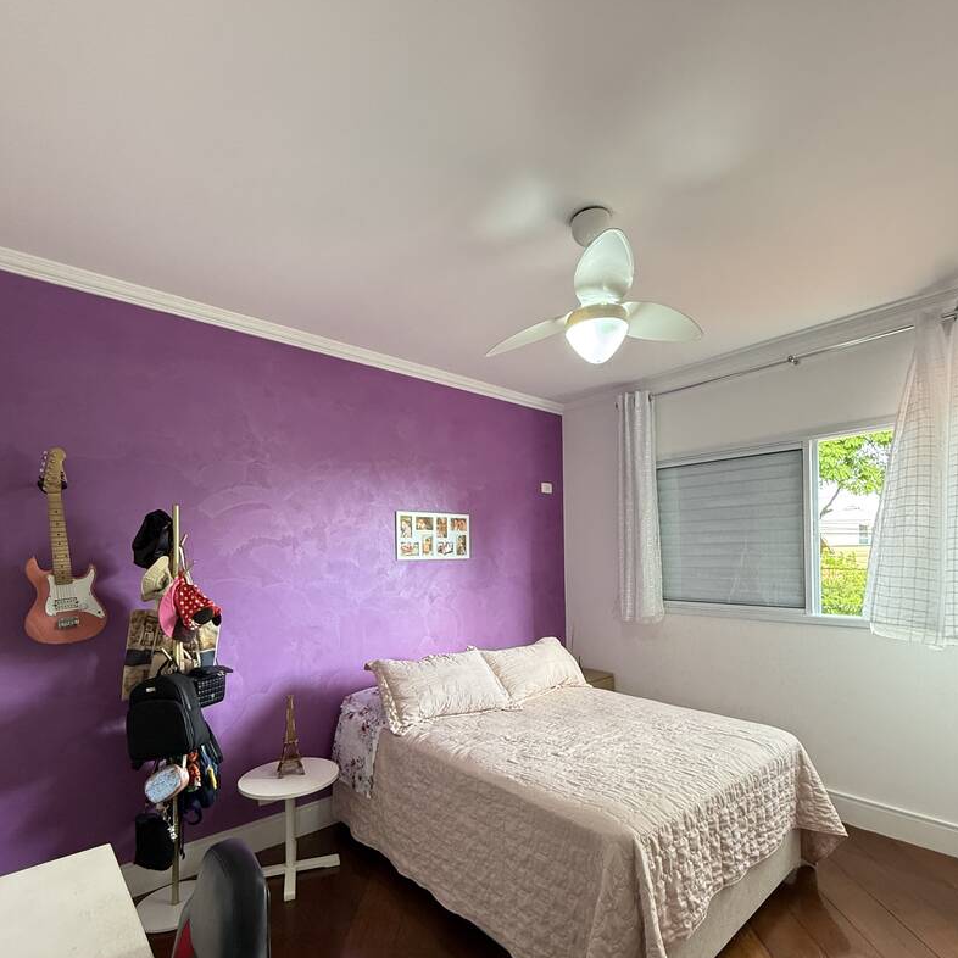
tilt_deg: +2.0
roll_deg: +0.2
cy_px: 553
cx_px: 473
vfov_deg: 83.4
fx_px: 532
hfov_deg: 84.0
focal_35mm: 17
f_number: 2.2
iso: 320
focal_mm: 2.22
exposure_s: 1/120
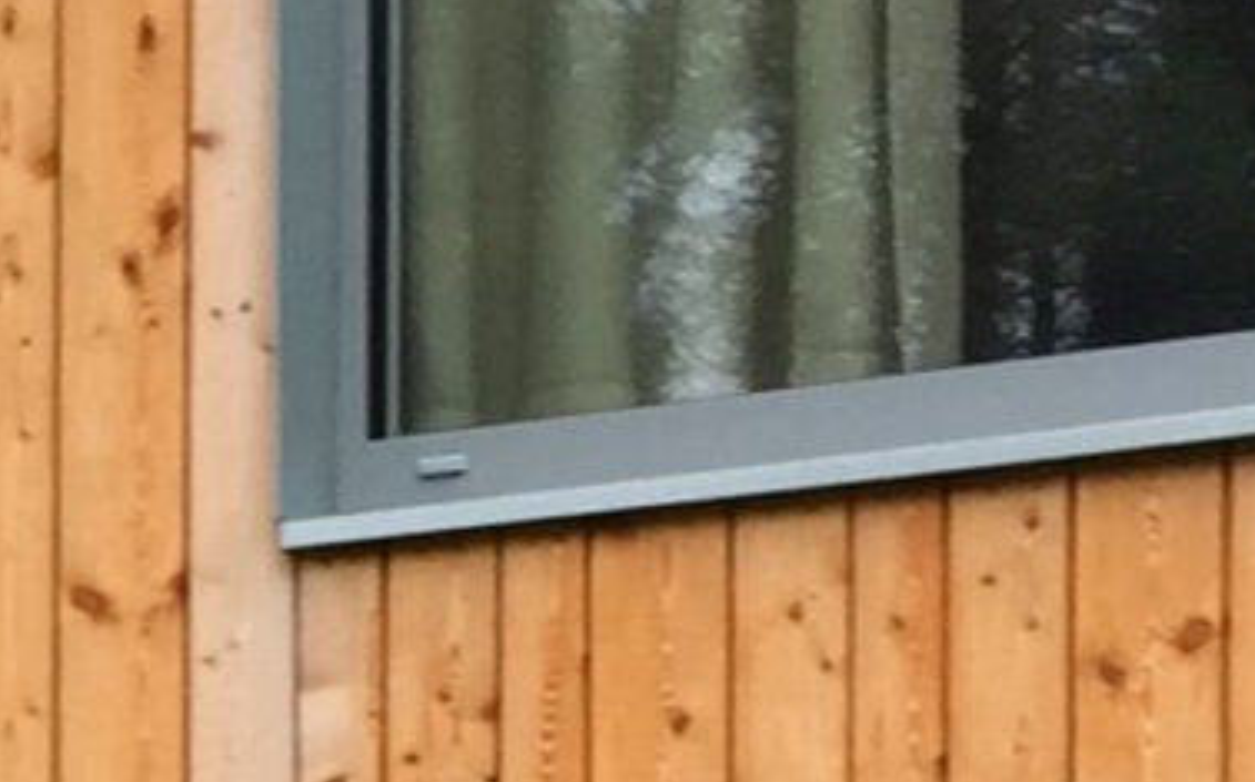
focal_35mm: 209
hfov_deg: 9.3
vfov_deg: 6.0
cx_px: -1368
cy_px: 1847
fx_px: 7143
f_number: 2.2
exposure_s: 1/125
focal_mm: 4.15
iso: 32
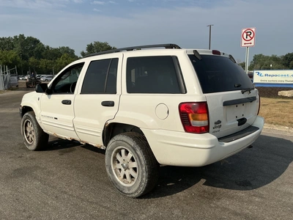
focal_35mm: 28
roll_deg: +0.5
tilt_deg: -5.1
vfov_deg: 49.7
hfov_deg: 63.4
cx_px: 146
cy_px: 110
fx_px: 237
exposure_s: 1/4065
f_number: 1.8
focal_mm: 3
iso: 25
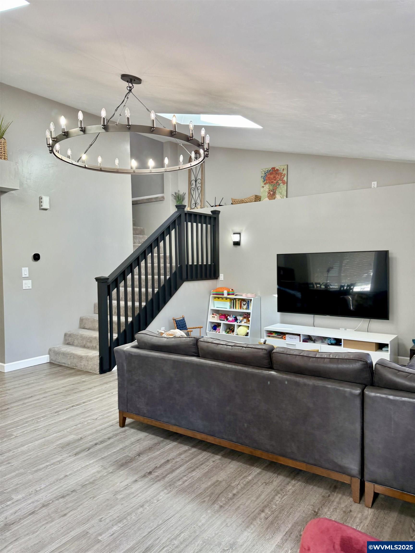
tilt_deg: -0.2
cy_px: 276
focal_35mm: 24
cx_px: 208
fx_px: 384
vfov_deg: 71.6
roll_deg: -0.2
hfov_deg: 56.8
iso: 160
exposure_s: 1/134
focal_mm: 6.76
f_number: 1.78
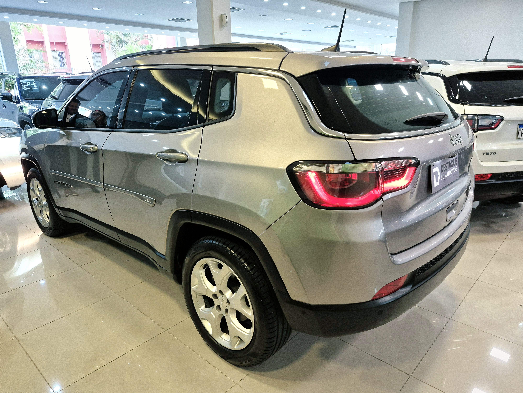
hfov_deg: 73.9
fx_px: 347
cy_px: 196
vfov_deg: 58.9
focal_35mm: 23
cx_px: 262
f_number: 1.8
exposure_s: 1/120
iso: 200
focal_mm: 5.4
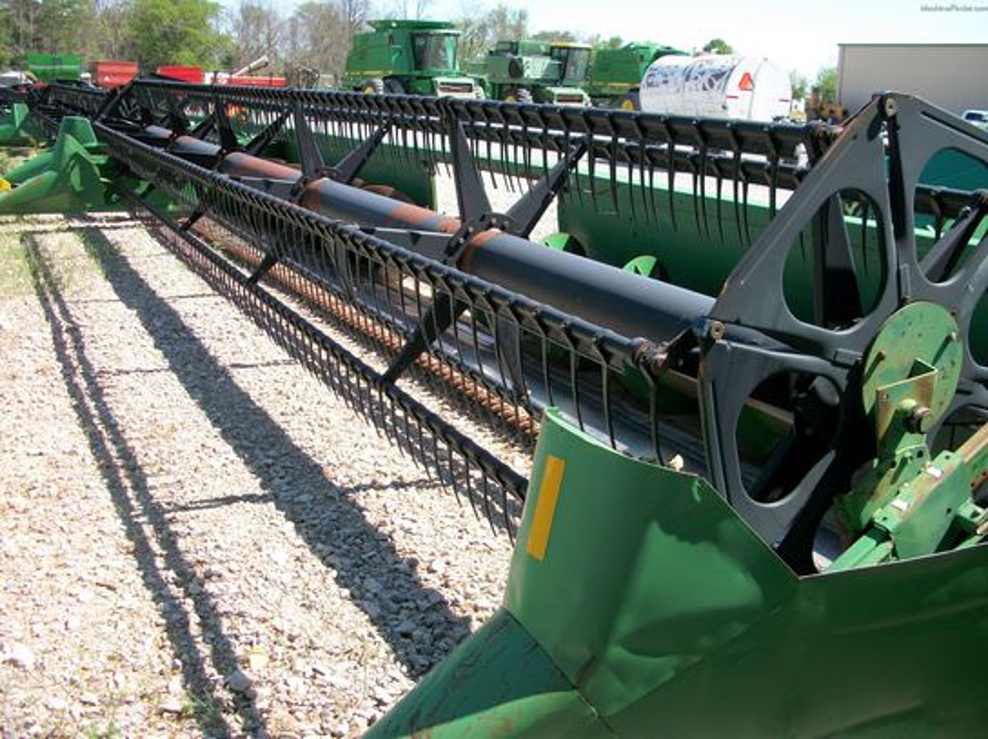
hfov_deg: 52.7
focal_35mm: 35
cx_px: 494
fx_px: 998
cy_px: 370
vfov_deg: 40.6
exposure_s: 1/400
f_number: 3.1
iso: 80
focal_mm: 6.3
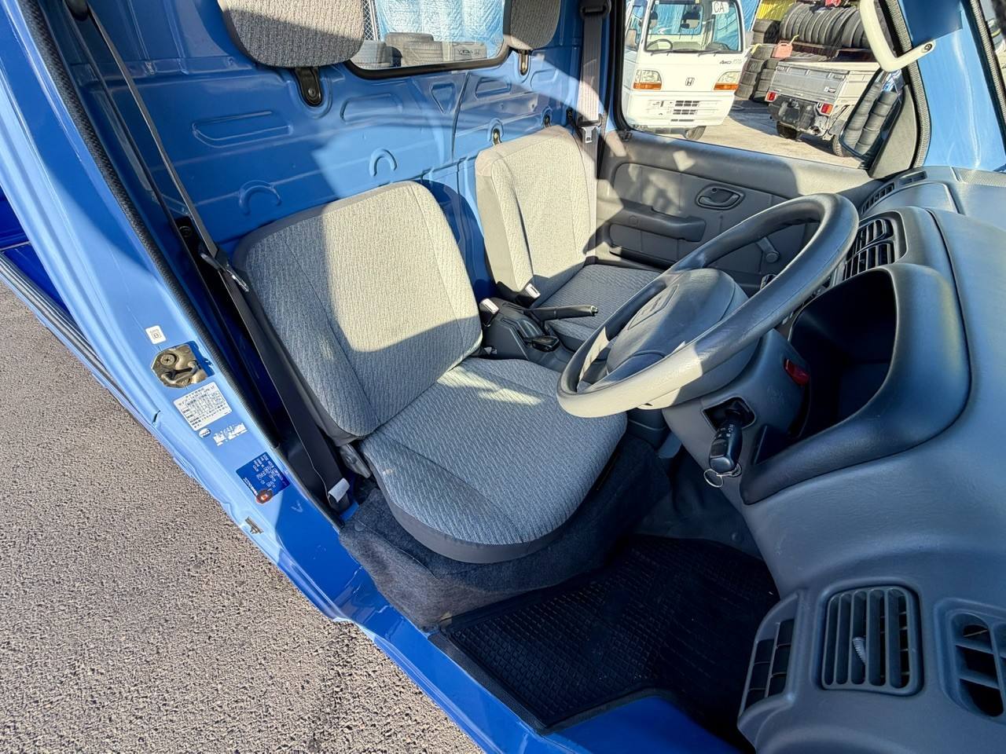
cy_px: 377
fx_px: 407
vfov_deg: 85.7
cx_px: 503
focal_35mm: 14
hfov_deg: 102.1
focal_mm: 2.22
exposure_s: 1/199
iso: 40
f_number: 2.2
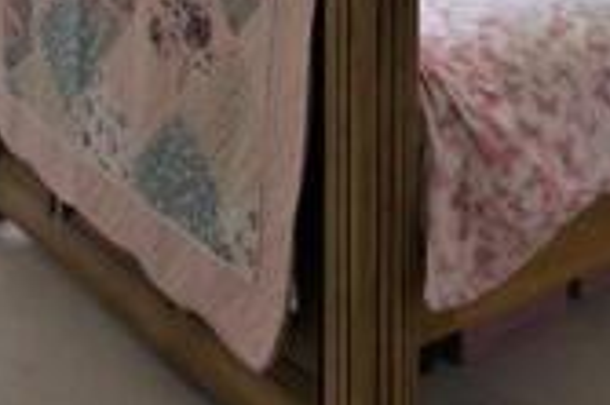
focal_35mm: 59
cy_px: -217
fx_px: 999
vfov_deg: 19.7
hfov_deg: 33.6
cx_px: 418
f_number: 5
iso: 200
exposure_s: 1/50
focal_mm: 10
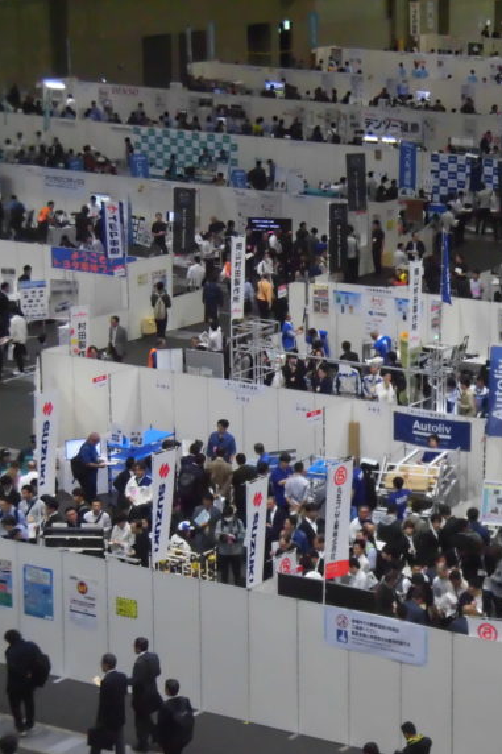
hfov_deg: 12.4
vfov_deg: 18.8
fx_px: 2281
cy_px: 378
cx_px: 476
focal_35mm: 109
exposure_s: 1/80
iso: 800
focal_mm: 14
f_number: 4.5
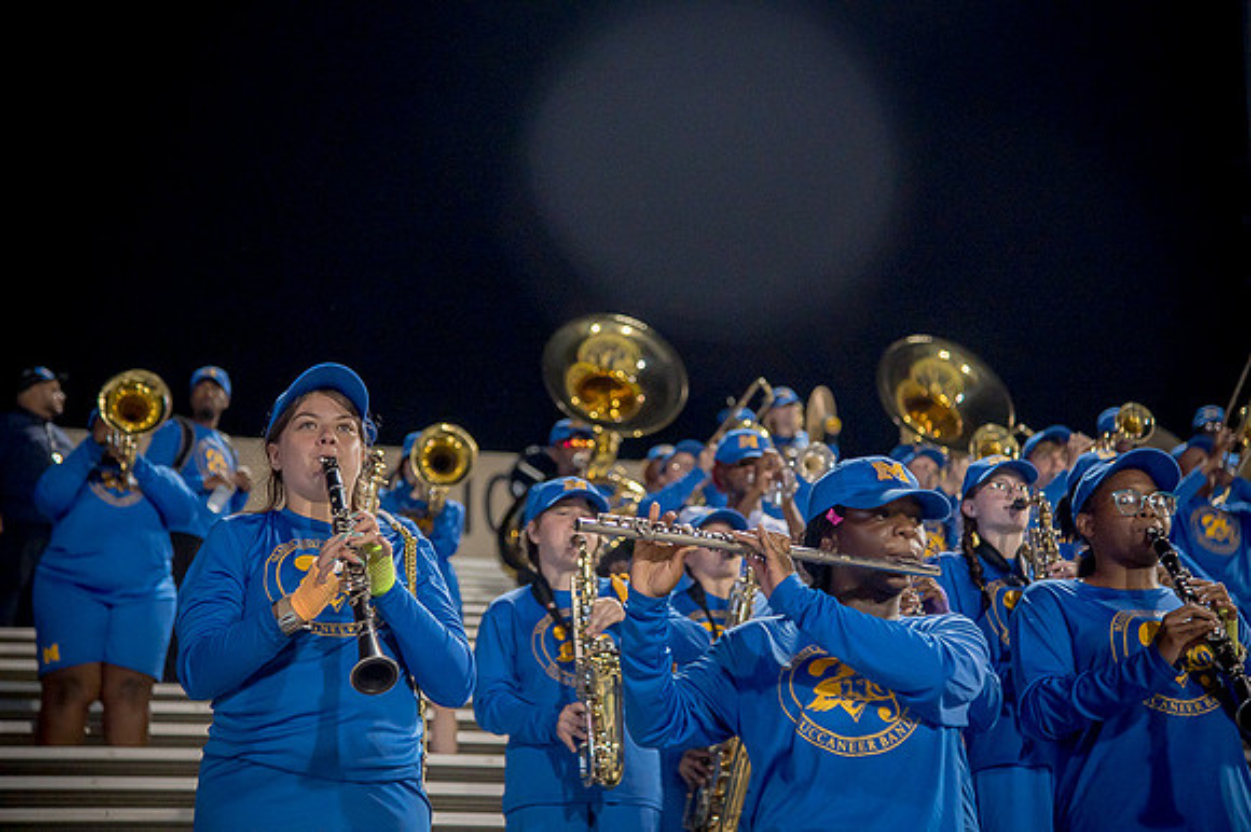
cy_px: 416
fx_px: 2987
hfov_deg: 23.7
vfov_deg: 15.9
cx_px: 626
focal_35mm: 86
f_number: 4
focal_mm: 86
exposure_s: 1/200
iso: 2000
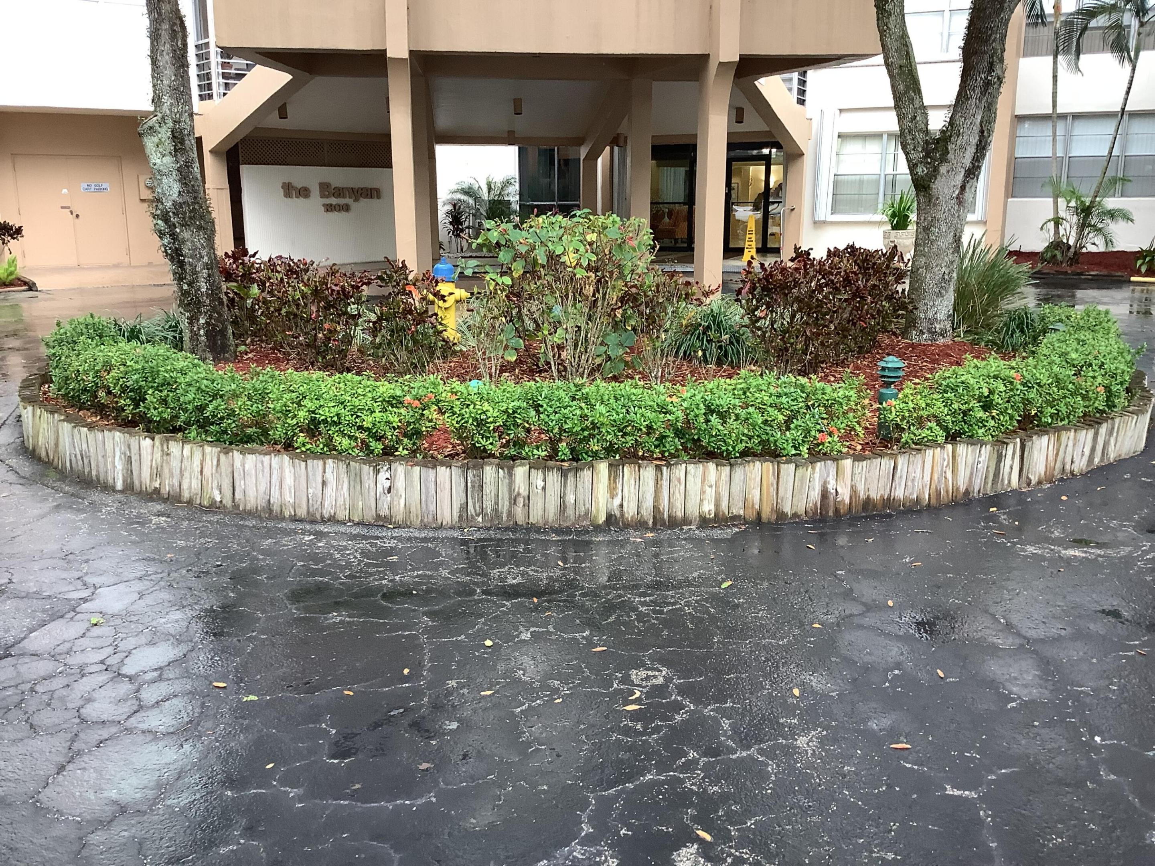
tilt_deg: -15.8
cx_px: 578
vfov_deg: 45.4
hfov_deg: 58.4
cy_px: 433
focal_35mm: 31
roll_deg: +0.7
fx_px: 1034
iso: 100
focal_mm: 3.3
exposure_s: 1/60
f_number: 2.4
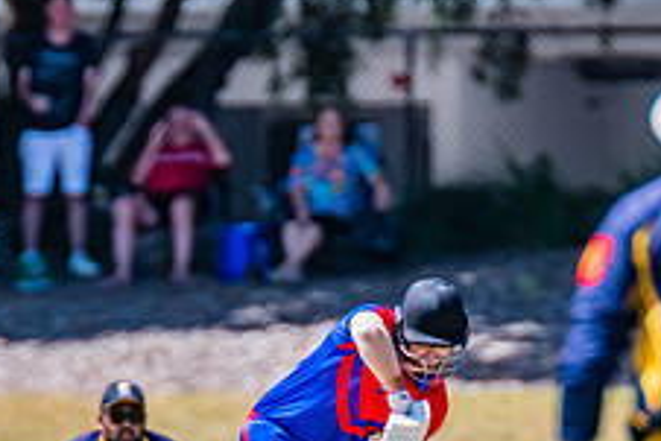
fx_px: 31361
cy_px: 445
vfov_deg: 0.8
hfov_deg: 1.2
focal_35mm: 1707
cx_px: 282
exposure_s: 1/2000
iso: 640
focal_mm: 600
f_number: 6.3
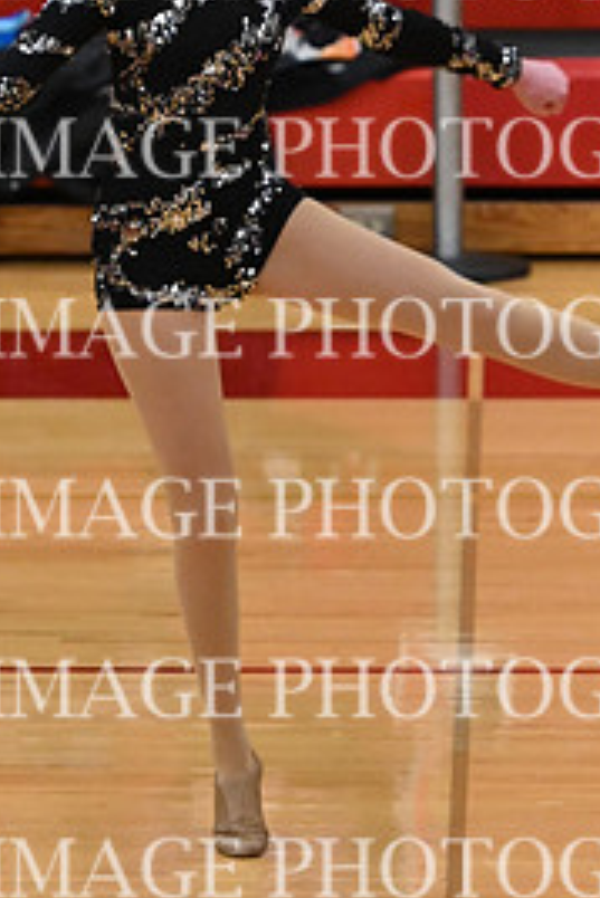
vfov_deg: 4.0
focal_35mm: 519
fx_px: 12957
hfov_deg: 2.7
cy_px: 238
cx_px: 246
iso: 5000
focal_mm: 160
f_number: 4
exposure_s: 1/400
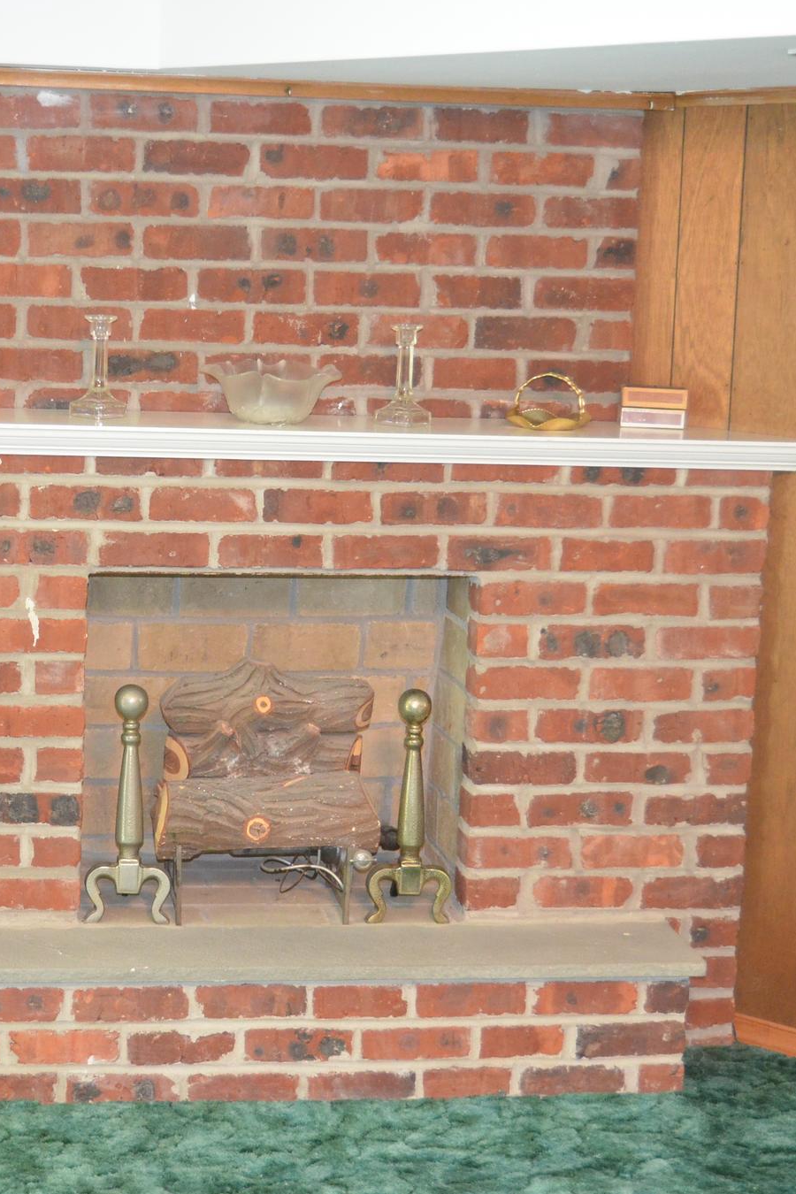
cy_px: 597
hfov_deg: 23.7
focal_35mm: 57
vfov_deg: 35.2
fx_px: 1882
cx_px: 236
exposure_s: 1/60
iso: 2500
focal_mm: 25
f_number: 2.8
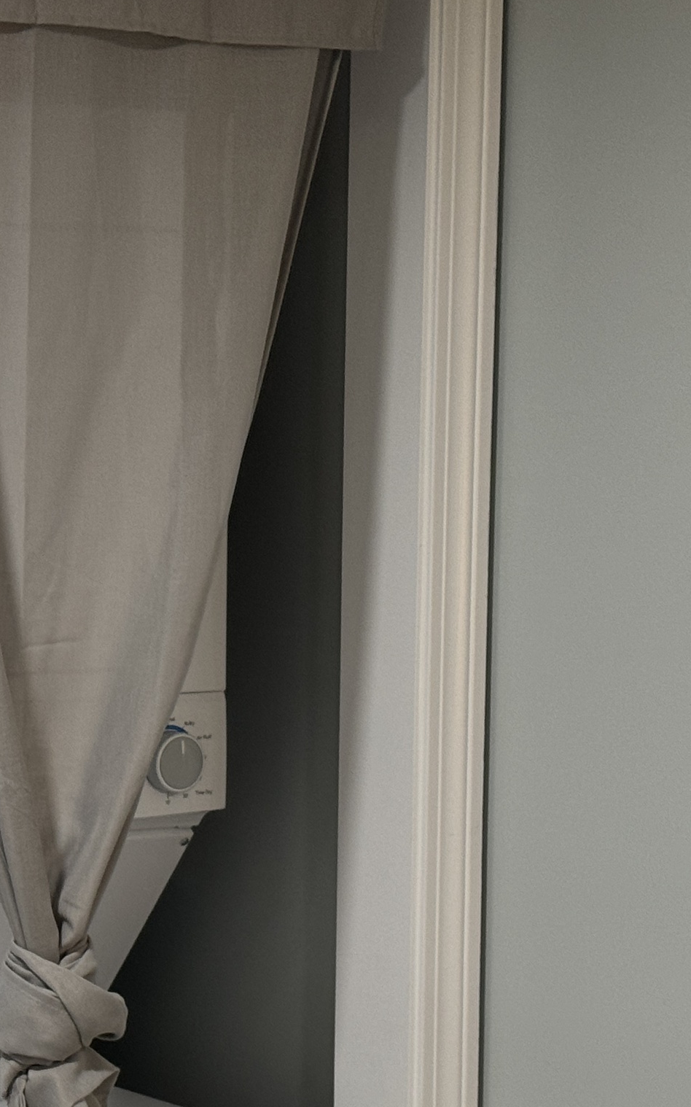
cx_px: -88
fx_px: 3105
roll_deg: -0.1
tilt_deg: -7.5
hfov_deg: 12.5
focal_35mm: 103
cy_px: 809
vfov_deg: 20.1
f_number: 1.78
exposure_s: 1/60
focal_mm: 6.76
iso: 100
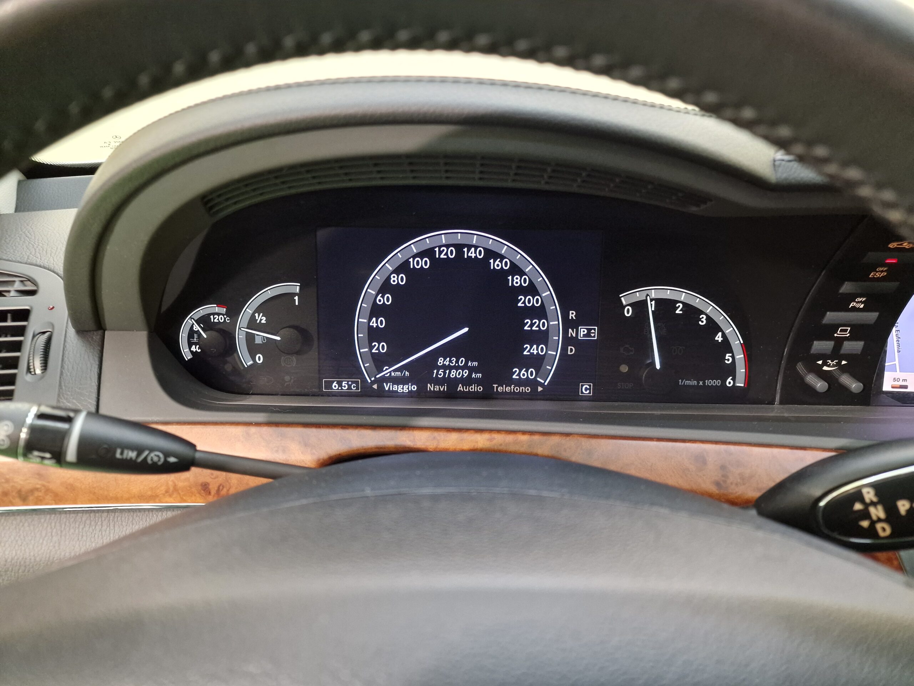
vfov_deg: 58.9
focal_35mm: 23
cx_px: 457
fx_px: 607
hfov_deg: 73.9
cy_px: 343
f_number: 1.8
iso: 500
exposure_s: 1/33
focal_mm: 6.4
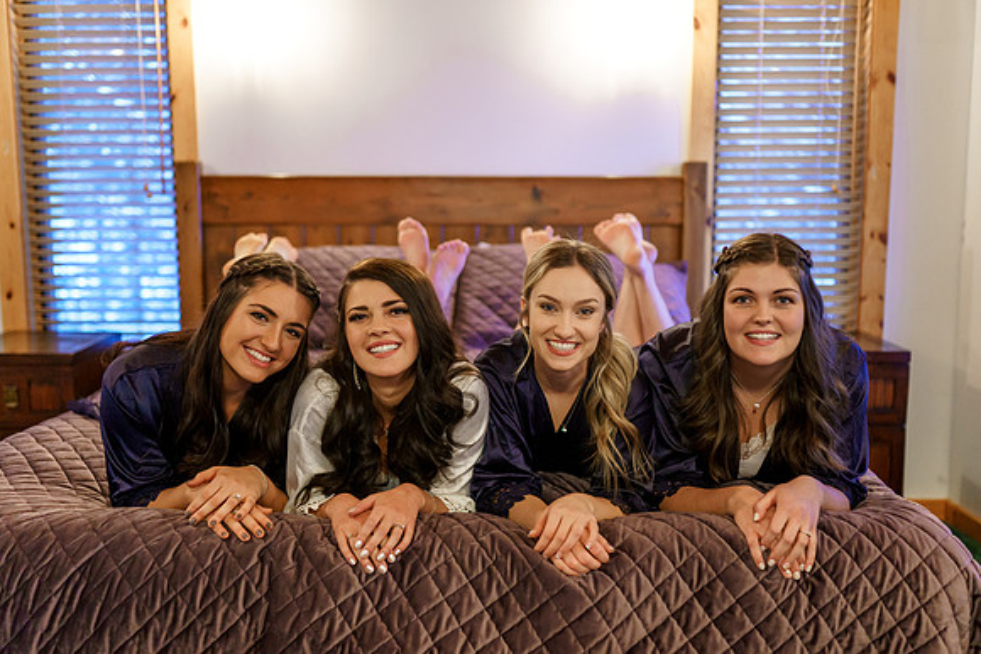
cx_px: 491
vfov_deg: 35.9
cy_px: 319
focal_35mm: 37
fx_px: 1011
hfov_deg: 51.8
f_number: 1.6
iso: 1600
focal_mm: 35
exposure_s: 1/250
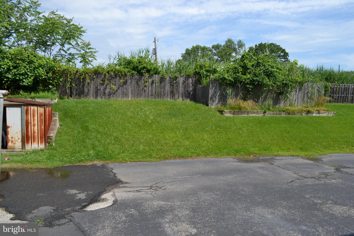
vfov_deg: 47.9
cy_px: 118
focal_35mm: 27
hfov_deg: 67.4
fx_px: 265
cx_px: 177
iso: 100
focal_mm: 18
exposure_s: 1/250
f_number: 8
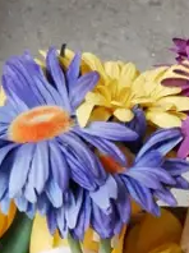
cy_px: 454
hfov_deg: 6.2
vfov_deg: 8.0
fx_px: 1736
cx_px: 217
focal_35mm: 238
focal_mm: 23
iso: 3200
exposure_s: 1/25
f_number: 4.3
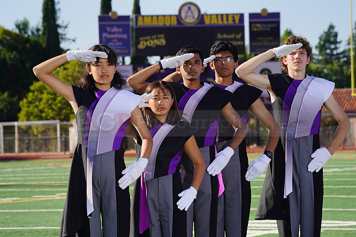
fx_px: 1672
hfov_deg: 12.2
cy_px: 118
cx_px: 178
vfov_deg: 8.1
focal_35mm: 169
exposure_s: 1/250
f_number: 9
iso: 100
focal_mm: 169
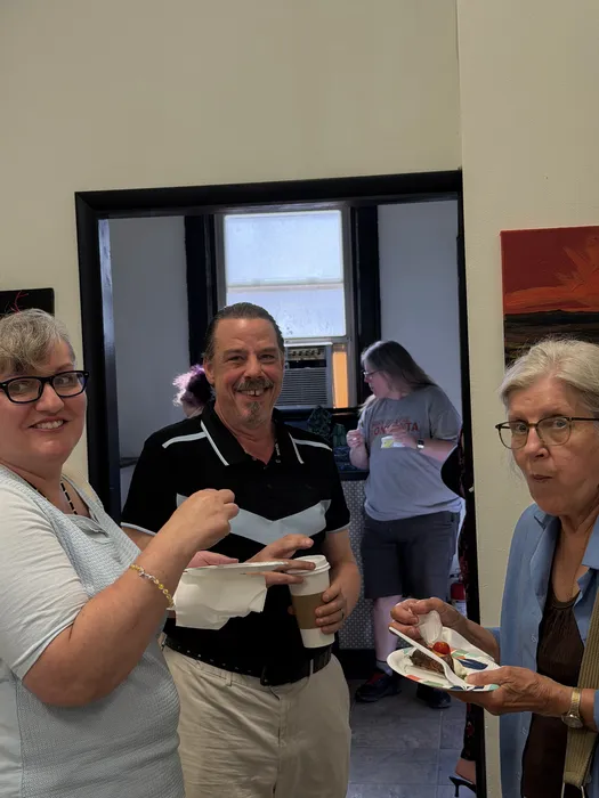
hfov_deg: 30.3
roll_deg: +1.6
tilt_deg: -1.6
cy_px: 399
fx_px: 1107
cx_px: 300
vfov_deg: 39.7
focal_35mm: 48
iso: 64
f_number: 1.78
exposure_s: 1/220
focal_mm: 6.76
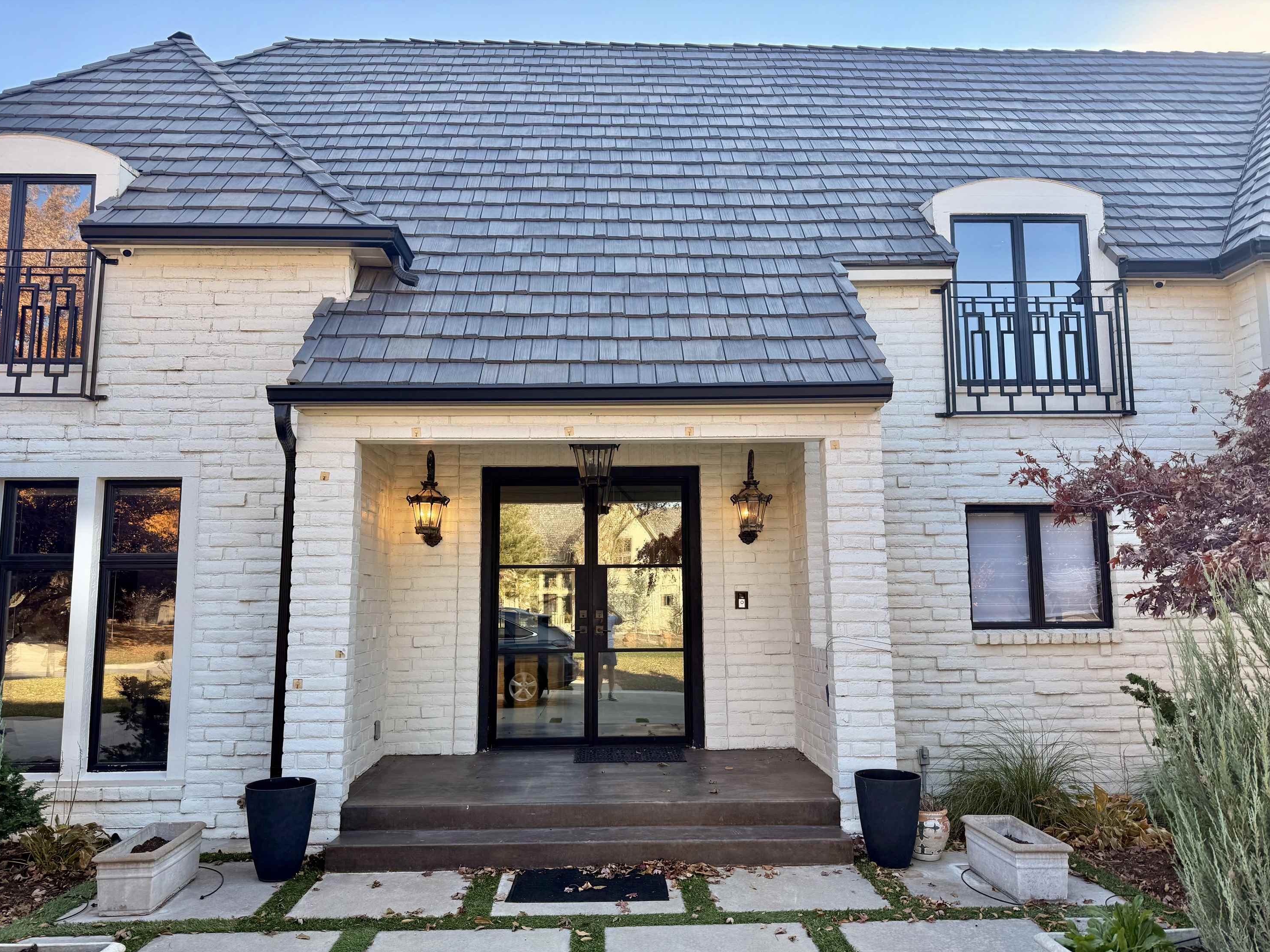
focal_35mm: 25
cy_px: 493
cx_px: 622
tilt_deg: +7.2
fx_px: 917
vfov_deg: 54.9
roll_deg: -0.1
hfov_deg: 69.4
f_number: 1.78
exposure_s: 1/722
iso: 80
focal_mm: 6.76
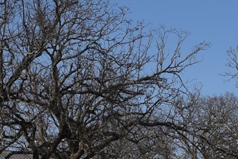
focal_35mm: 155
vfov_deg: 8.8
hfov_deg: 12.9
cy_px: 141
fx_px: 1024
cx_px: 300
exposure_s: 1/320
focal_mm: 28
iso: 100
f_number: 9
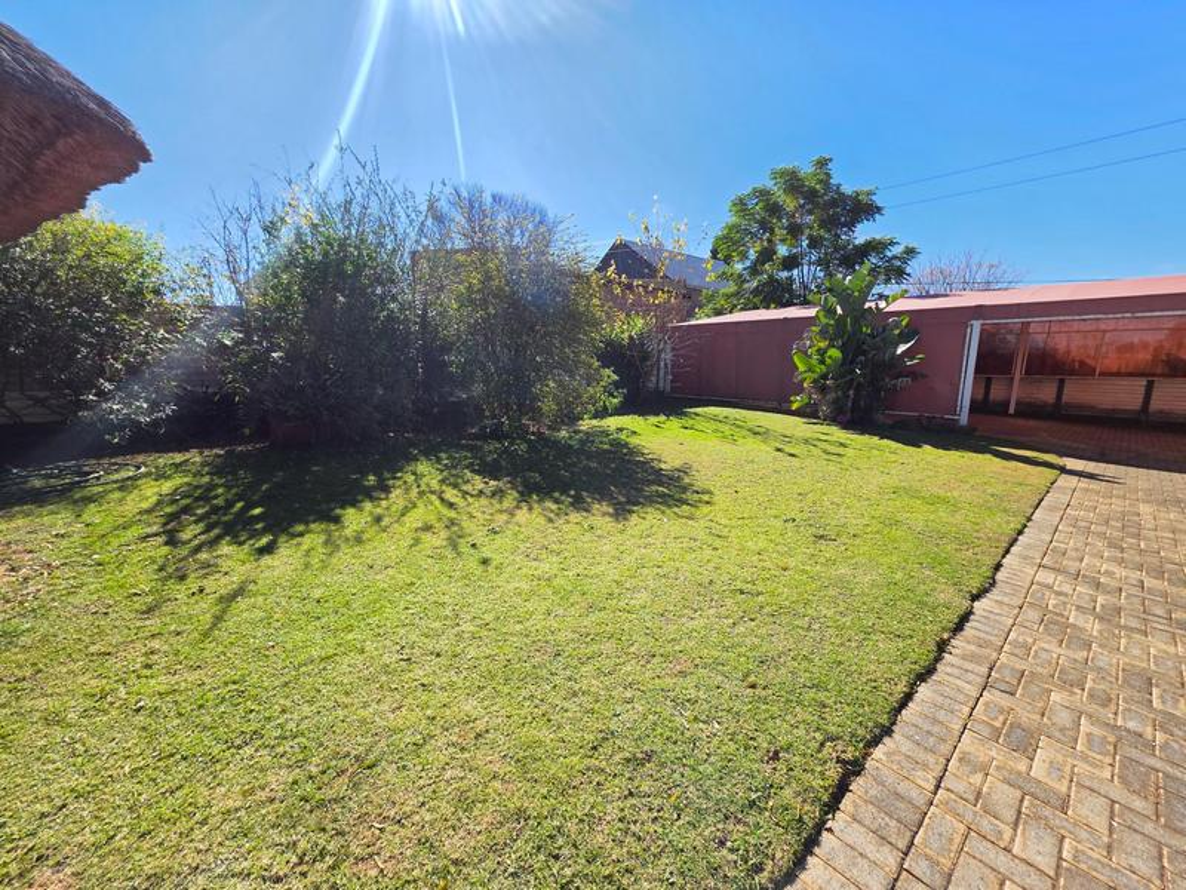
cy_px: 445
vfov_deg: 89.9
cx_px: 593
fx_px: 445
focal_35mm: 13
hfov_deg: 106.2
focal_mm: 2.2
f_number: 1.9
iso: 40
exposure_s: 1/852
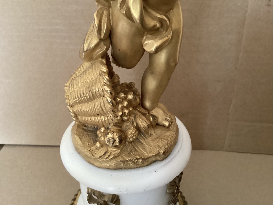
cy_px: 102
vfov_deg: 45.4
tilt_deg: -32.1
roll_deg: -3.9
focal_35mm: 31
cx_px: 136
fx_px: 244
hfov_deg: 58.4
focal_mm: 3.3
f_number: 2.4
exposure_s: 1/33
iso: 400
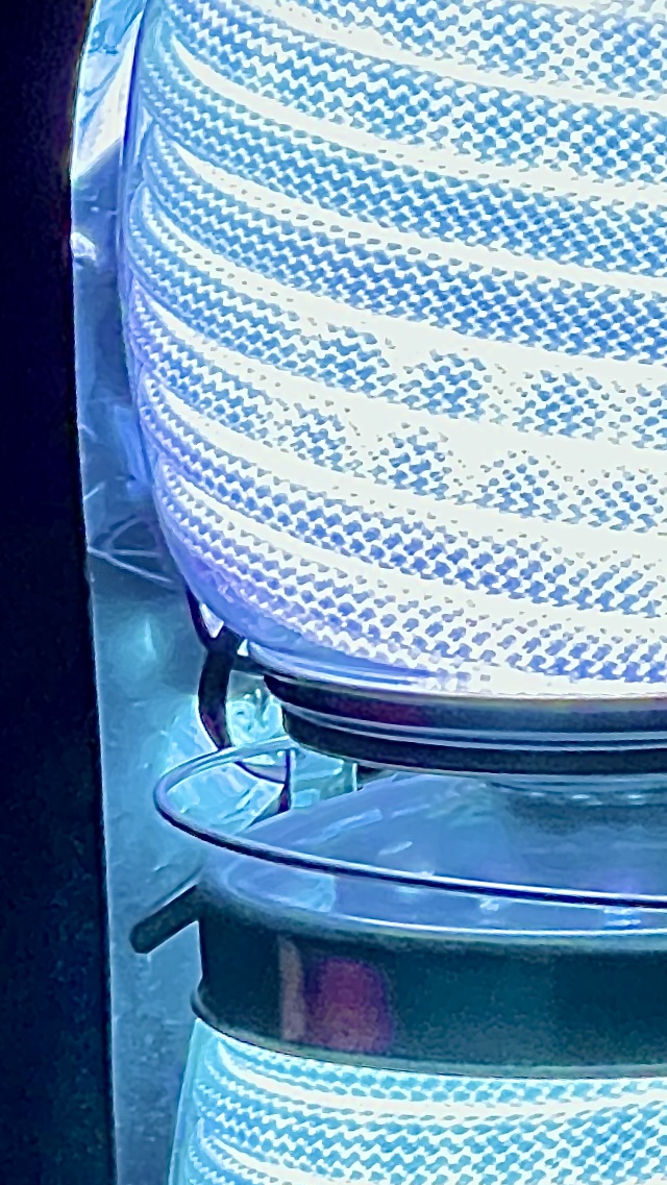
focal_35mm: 261
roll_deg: +2.3
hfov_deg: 4.7
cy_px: 1211
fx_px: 8202
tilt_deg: -11.9
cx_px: 558
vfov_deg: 8.2
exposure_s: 1/30
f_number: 2.8
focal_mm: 9
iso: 800
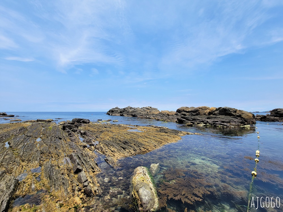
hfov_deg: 106.2
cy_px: 106
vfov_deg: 89.9
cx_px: 142
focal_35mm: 13
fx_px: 106
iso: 50
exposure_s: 1/1794
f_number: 2.2
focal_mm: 2.2
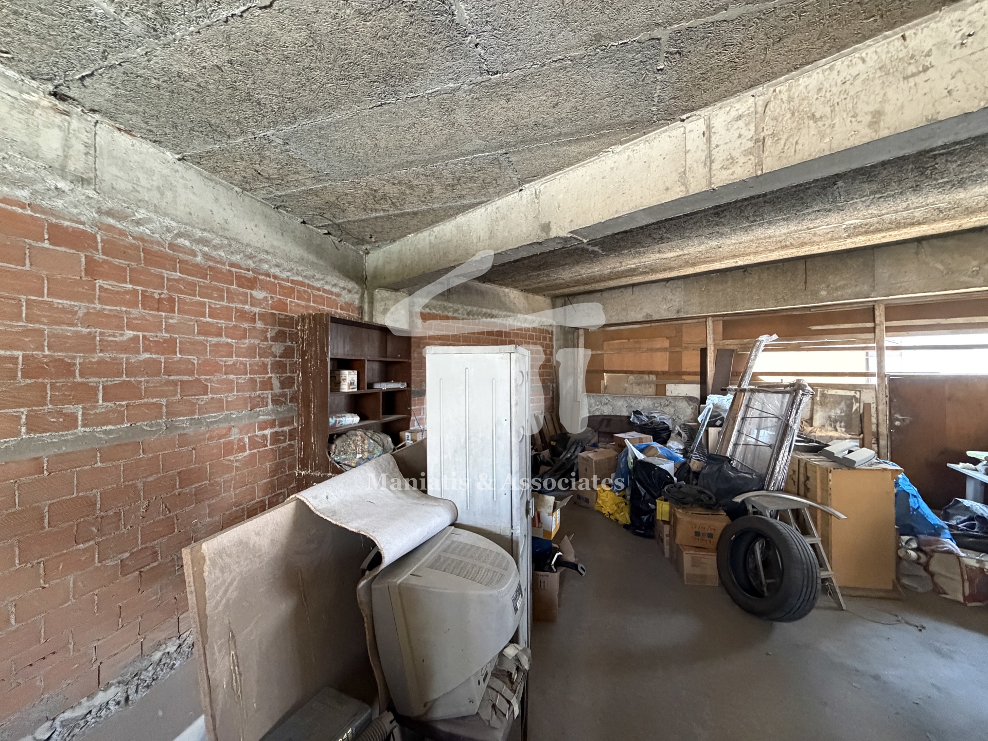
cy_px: 370
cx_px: 494
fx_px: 400
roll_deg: +0.7
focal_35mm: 14
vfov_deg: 85.7
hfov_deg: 102.1
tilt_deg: +0.1
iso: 800
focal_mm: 2.22
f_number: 2.2
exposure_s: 1/60
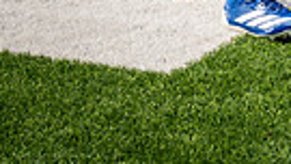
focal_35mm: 182
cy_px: -304
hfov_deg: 11.7
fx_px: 1405
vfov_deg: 6.2
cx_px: 304
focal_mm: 52
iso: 125
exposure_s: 1/250
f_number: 8
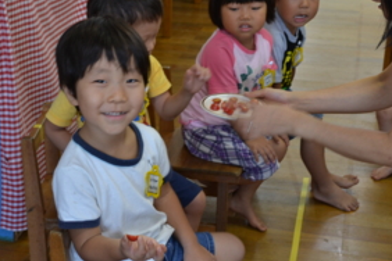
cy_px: 108
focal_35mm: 68
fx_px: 740
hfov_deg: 29.7
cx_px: 186
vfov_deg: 20.0
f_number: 4.8
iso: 400
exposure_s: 1/30
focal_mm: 32
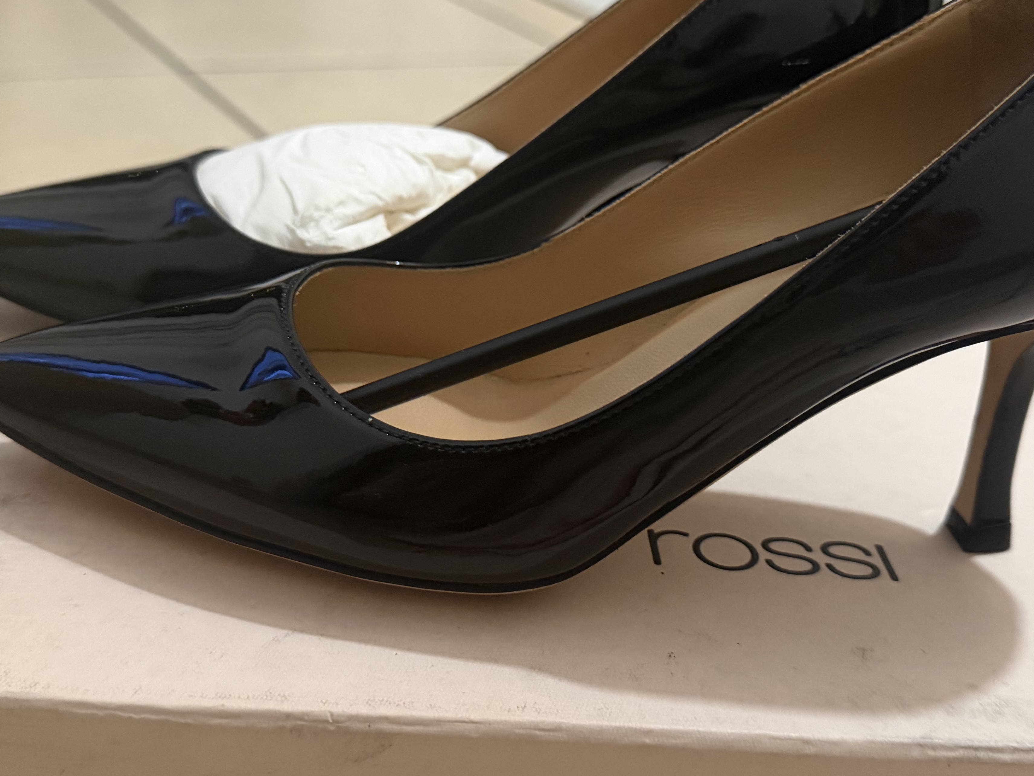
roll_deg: -6.8
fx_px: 1195
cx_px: 563
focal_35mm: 40
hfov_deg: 46.7
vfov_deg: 35.9
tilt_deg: -27.0
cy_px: 361
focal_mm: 6.76
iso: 640
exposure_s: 1/33
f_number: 1.78
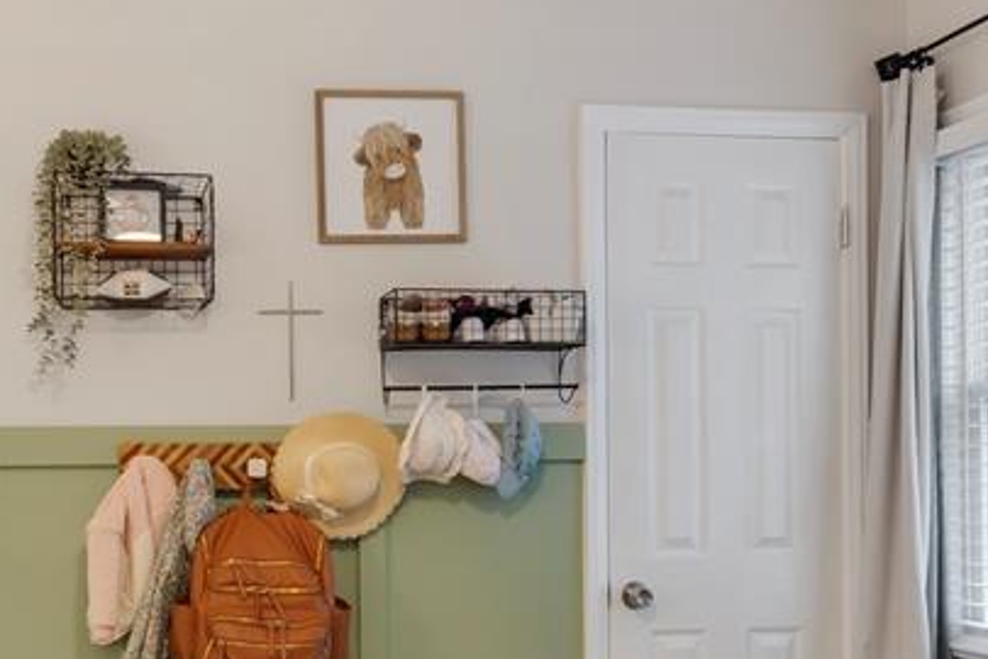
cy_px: 509
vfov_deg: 30.6
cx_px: 305
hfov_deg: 44.6
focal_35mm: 43
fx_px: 1180
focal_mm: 17
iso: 160
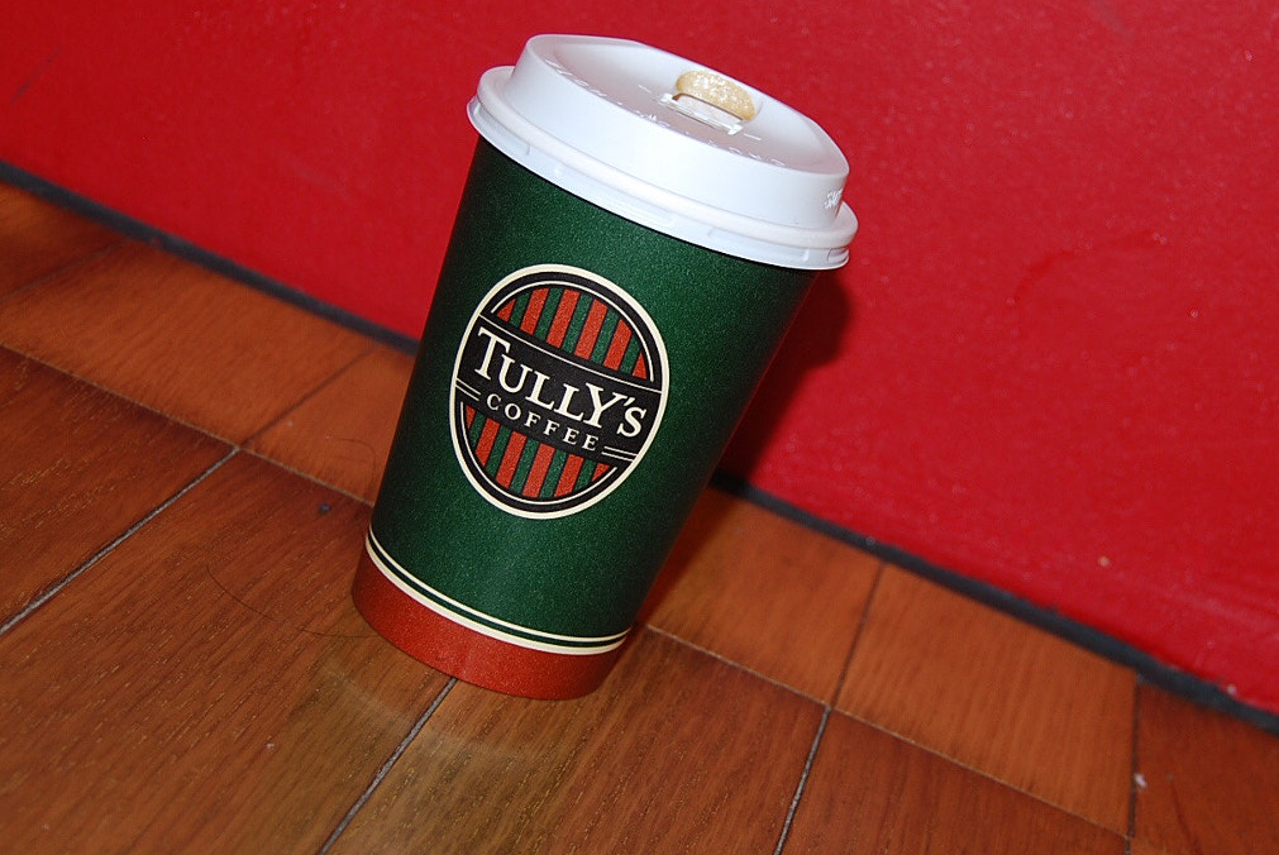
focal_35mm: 76
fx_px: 2702
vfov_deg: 18.0
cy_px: 388
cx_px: 759
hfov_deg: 26.6
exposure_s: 1/60
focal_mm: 32
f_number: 4.5
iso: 200
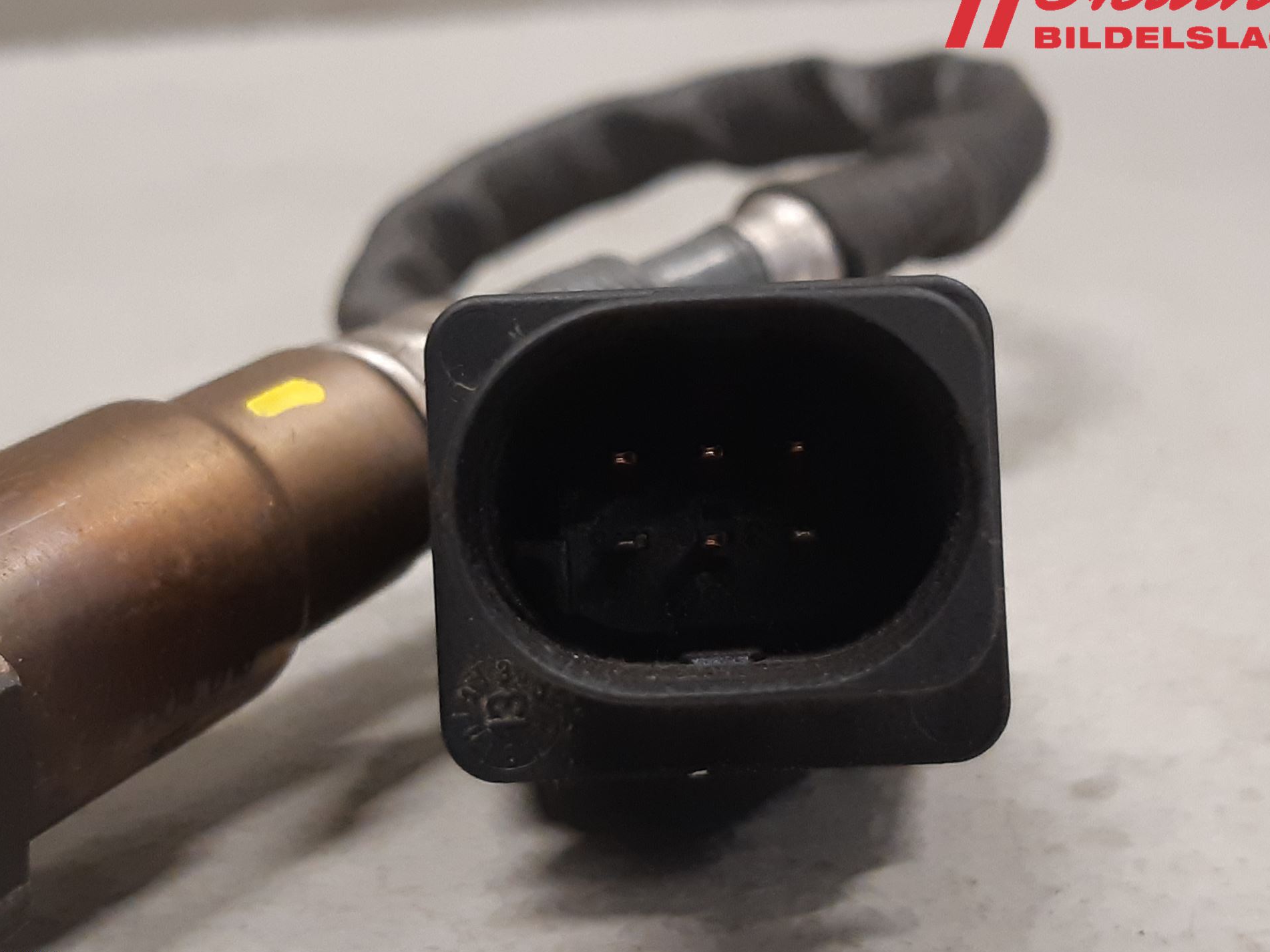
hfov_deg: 63.4
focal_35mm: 28
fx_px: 1027
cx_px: 671
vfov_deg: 49.7
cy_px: 448
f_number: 1.7
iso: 160
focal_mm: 3.93
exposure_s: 1/50
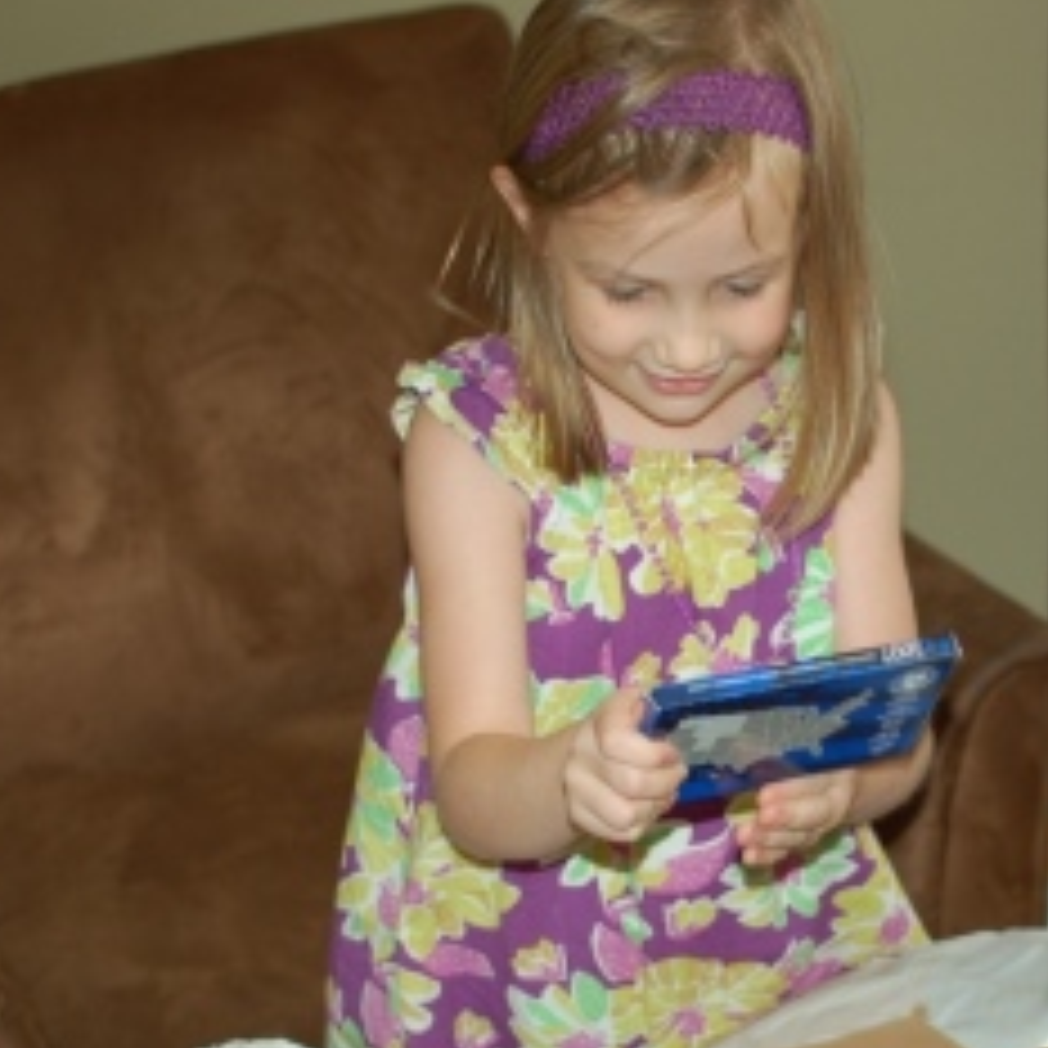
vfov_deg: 20.2
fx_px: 2939
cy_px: 661
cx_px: 724
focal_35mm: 86
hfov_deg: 20.1
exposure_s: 1/60
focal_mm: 35
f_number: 2.8
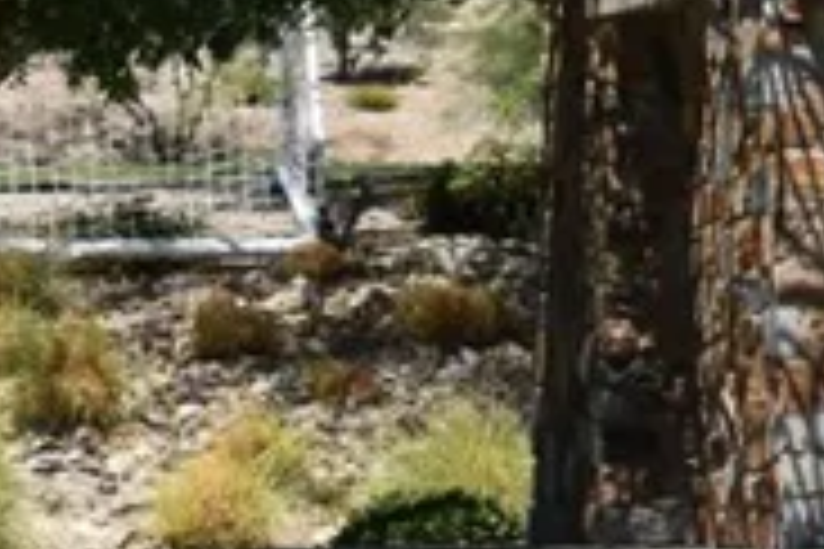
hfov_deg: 5.9
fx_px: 7690
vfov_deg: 4.1
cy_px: -101
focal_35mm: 336
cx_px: 1905
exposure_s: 1/400
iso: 200
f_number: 10
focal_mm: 40
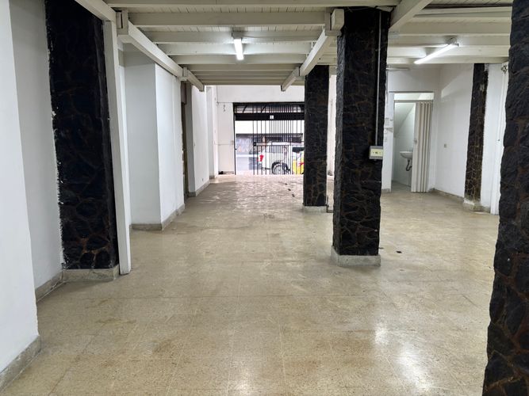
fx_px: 397
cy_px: 198
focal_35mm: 26
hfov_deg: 67.3
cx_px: 264
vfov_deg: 53.0
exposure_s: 1/60
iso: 80
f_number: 1.6
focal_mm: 5.96
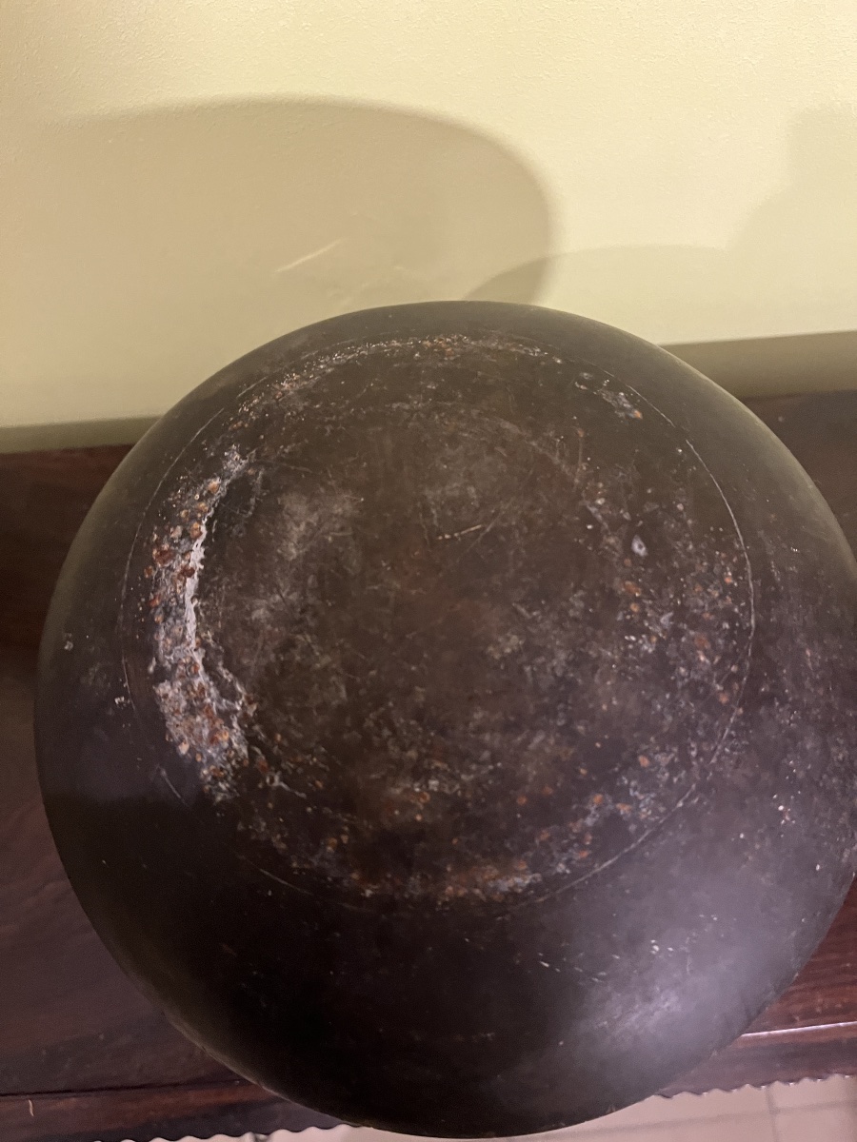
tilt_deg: -68.7
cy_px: 571
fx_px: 858
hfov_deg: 53.1
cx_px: 428
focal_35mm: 26
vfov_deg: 67.3
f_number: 1.6
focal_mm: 5.1
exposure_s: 1/25
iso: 500
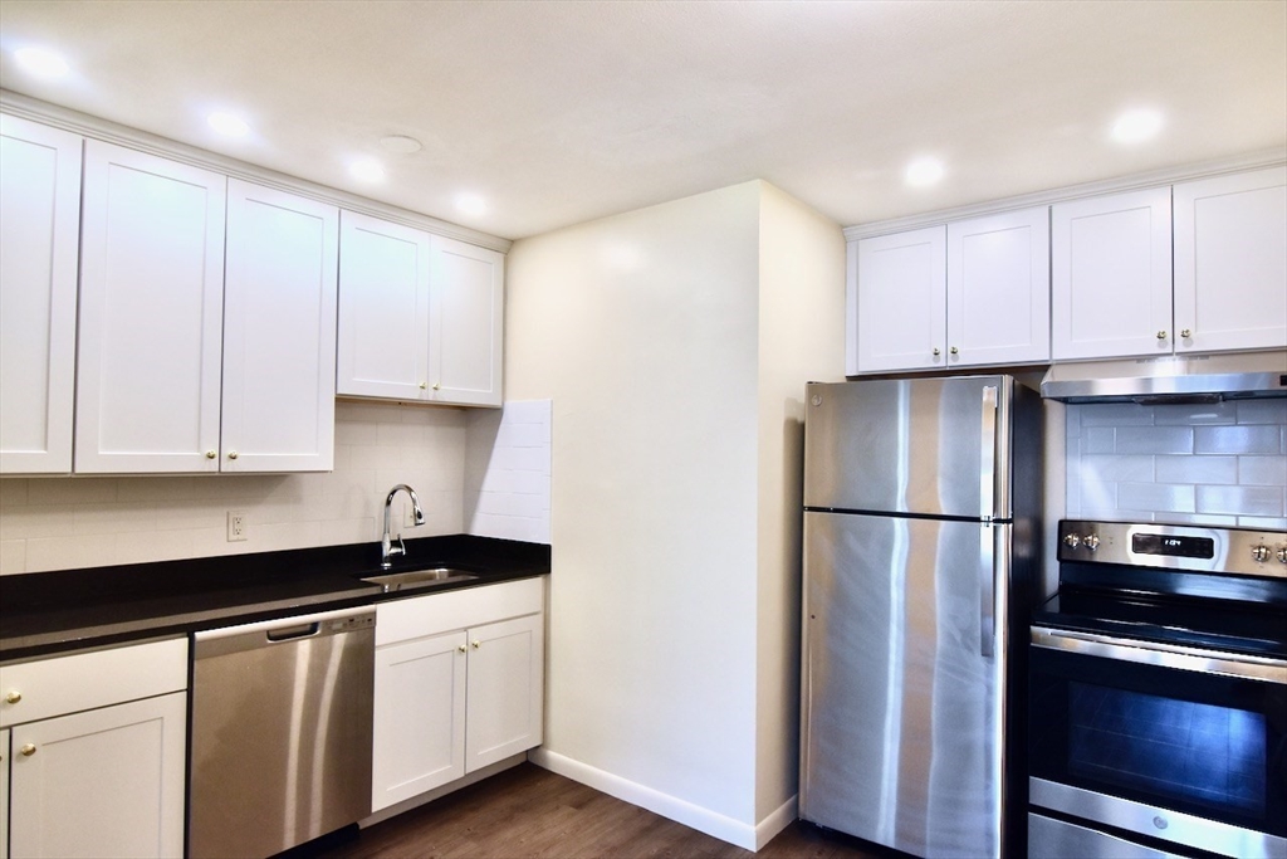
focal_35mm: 20
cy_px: 430
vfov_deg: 63.2
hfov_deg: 85.4
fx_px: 697
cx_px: 644
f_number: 5.6
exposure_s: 1/125
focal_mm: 13
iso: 800
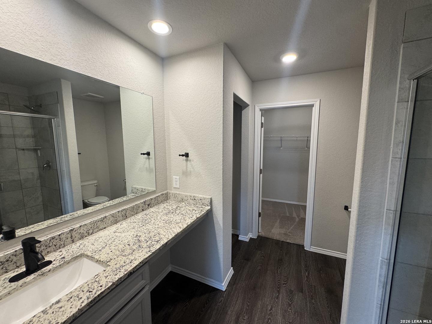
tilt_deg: -7.0
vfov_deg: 85.7
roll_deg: +0.5
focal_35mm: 14
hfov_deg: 102.1
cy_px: 162
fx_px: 175
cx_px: 216
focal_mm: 2.22
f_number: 2.2
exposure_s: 1/120
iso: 160
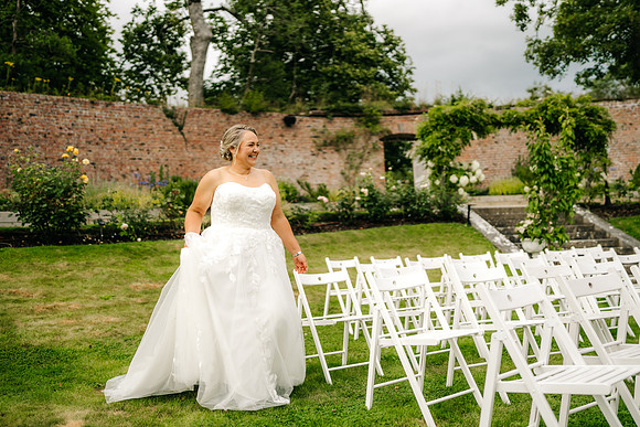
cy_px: 214
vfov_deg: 37.9
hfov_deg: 54.4
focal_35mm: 35
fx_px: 622
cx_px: 320
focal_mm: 35
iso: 100
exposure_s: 1/6400
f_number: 1.4
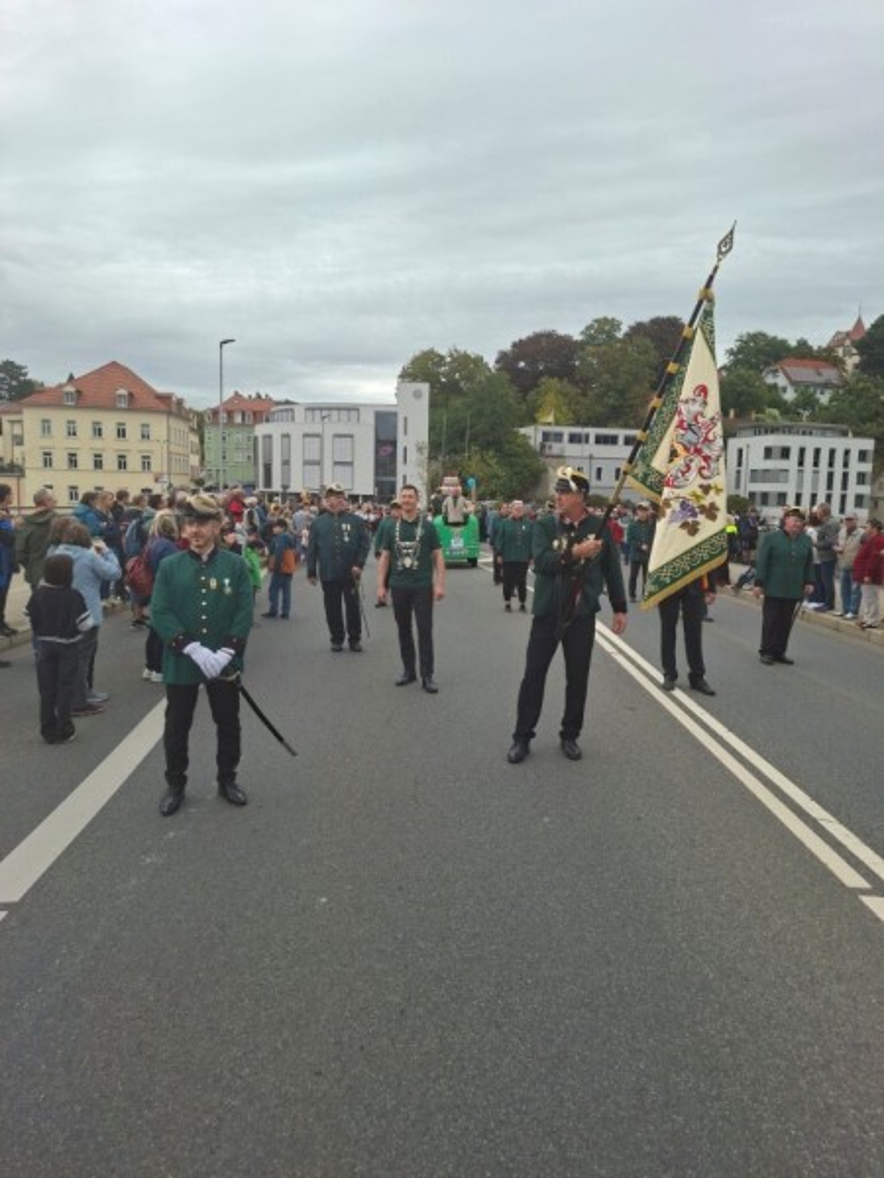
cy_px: 589
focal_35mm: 23
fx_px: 783
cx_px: 442
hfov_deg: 58.9
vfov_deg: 73.9
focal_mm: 5.54
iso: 50
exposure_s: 1/456
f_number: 1.8
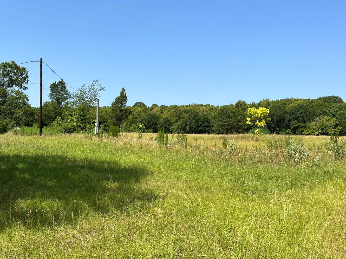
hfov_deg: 46.0
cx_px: 112
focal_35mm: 40
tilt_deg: -5.1
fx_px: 400
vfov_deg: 35.9
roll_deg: -0.2
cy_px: 141
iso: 50
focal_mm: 5.7
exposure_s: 1/3704
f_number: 1.5
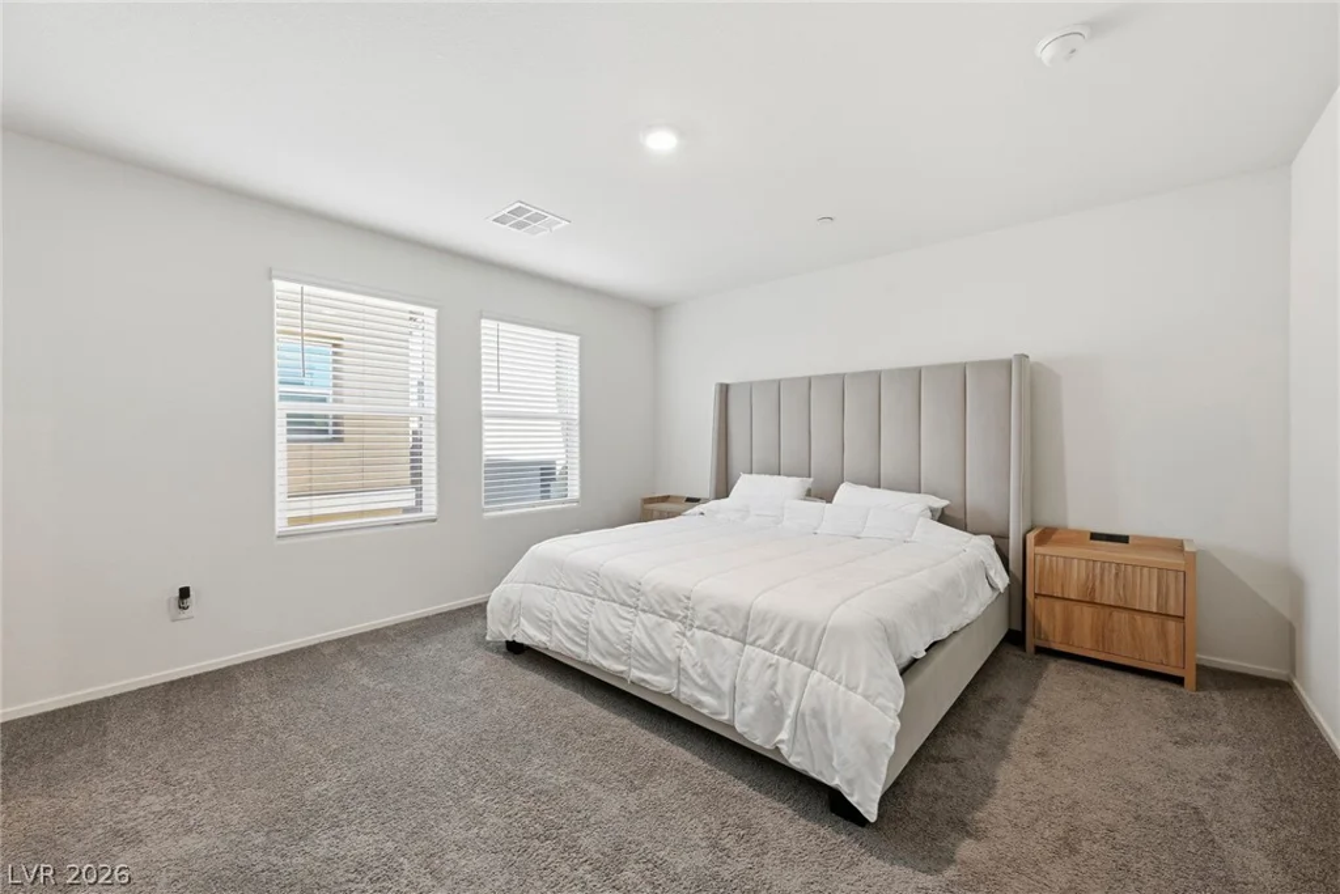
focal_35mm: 14
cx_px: 670
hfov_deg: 104.2
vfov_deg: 81.2
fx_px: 521
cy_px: 447
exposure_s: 1/100
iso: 500
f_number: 10
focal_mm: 14
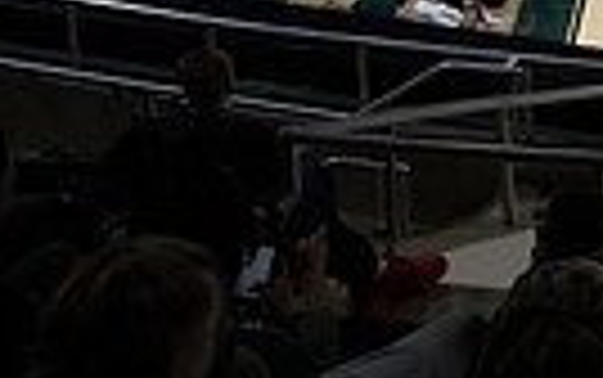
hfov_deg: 16.5
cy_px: -367
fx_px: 1743
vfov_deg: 11.3
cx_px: 1076
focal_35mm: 106
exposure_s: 1/1000
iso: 2000
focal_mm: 24
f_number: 2.8
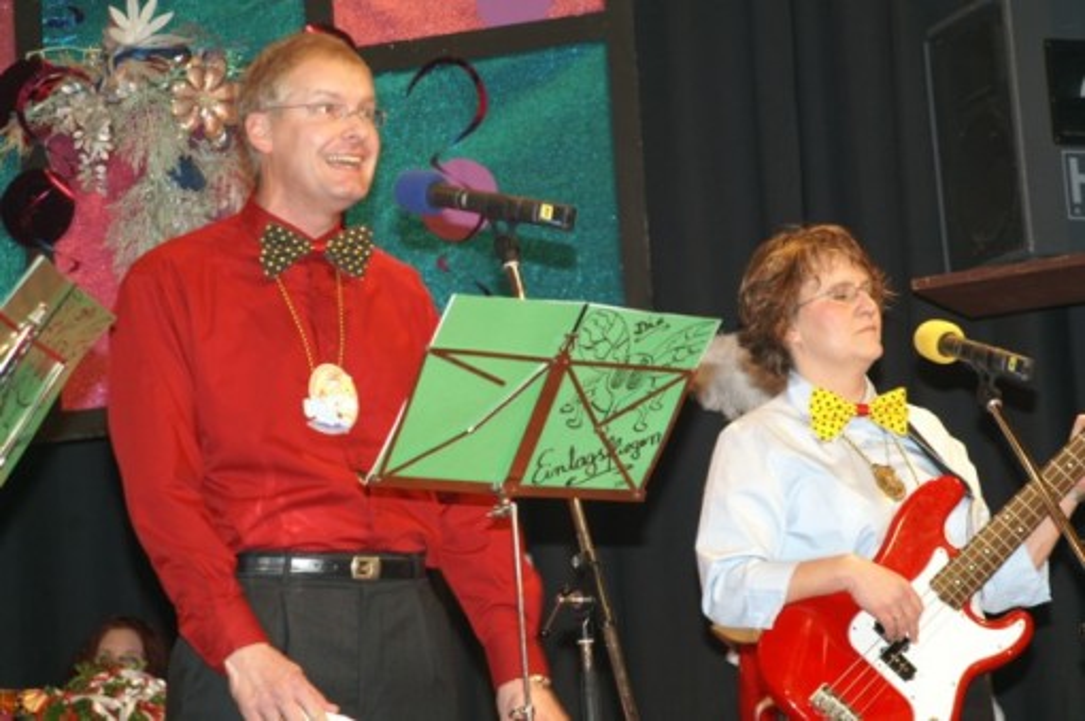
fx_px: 3839
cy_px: 360
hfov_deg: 16.1
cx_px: 542
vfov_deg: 10.7
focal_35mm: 128
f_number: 5.6
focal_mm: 85
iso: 400
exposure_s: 1/60
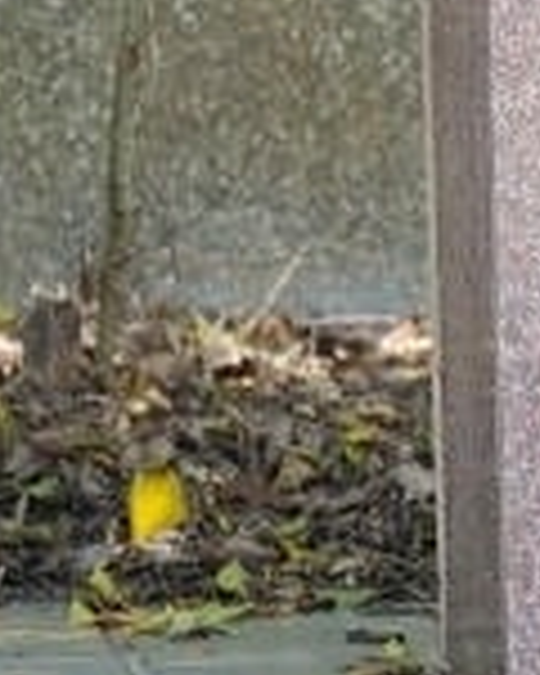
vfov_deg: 3.4
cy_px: -904
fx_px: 11267
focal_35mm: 564
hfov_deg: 2.7
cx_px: -446
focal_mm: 75
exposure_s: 1/160
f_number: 4
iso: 320
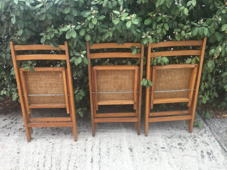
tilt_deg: -31.0
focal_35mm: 29
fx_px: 190
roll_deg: +1.3
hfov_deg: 61.7
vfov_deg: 48.2
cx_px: 114
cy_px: 85
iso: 25
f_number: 2.2
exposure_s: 1/413
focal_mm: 4.15
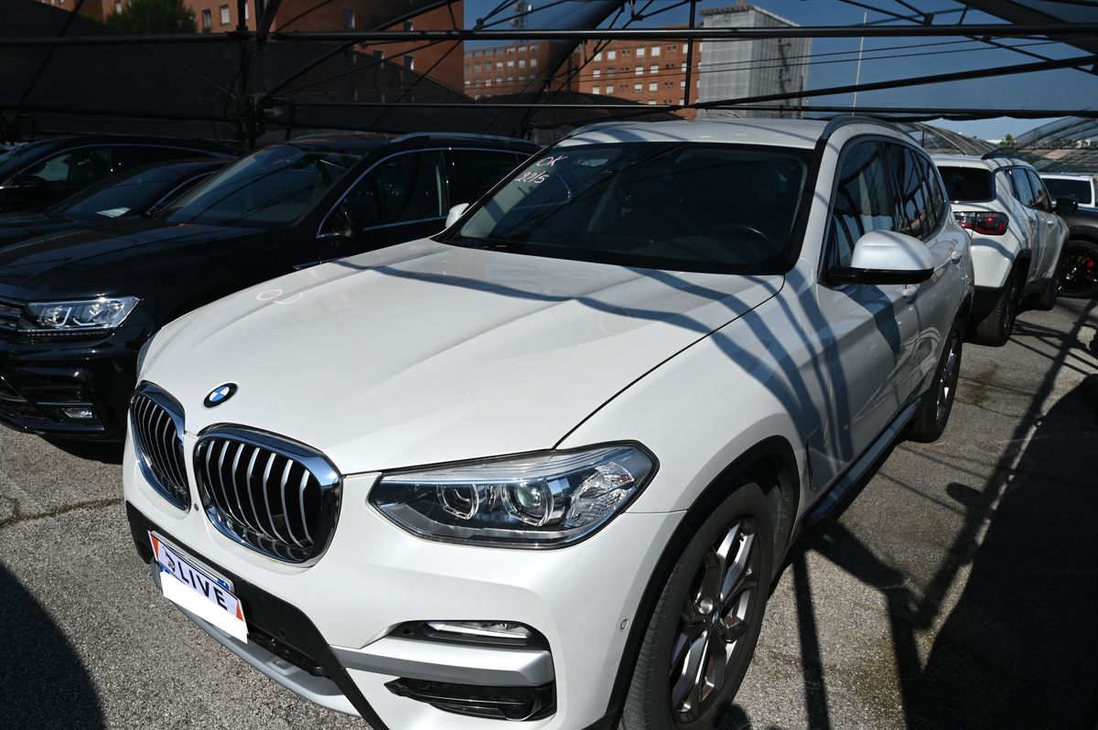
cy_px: 365
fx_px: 731
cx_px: 549
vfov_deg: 53.1
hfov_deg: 73.8
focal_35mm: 24
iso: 100
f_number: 8
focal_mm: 24
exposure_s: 1/500
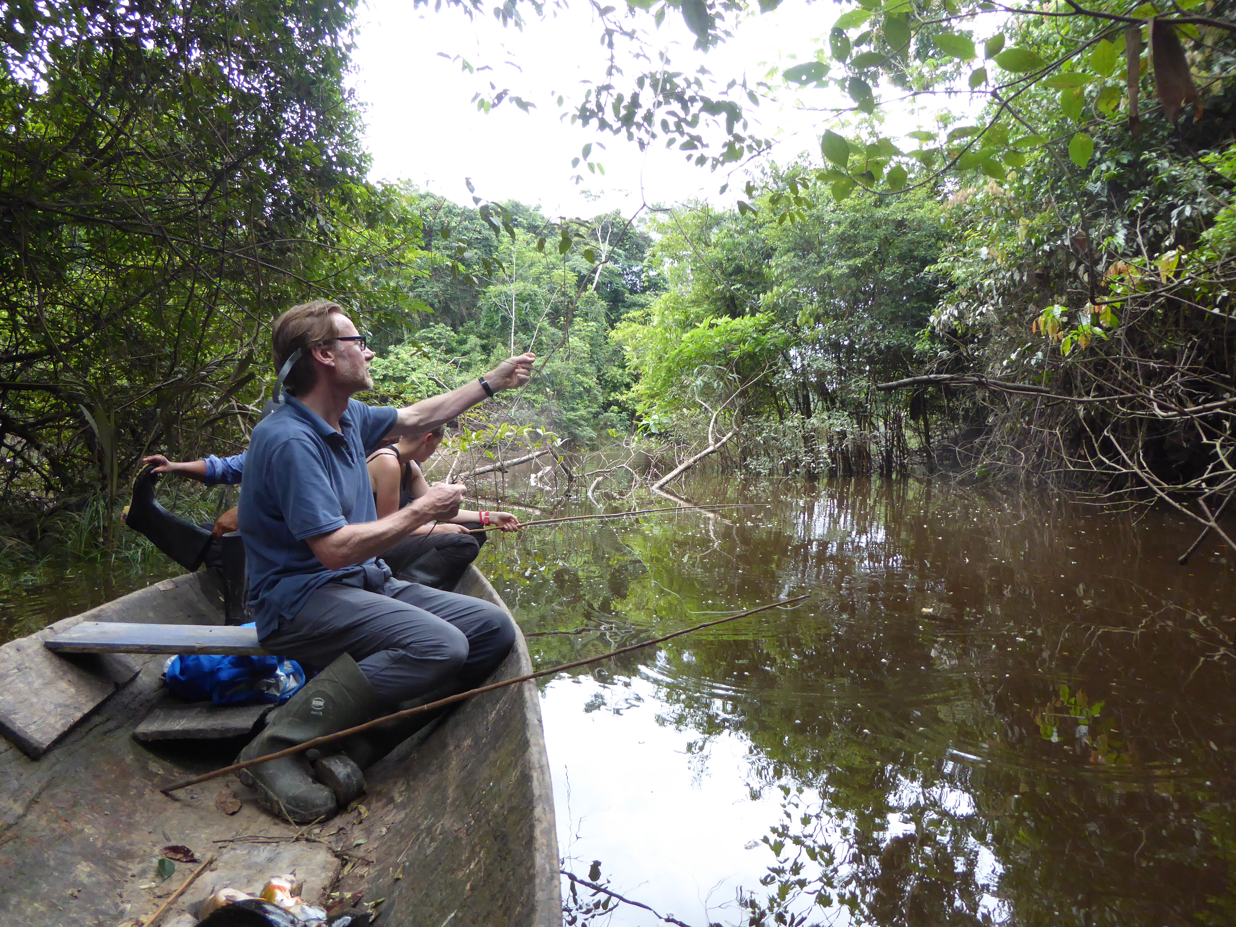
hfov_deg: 69.4
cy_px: 464
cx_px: 618
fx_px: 893
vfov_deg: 54.9
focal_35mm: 25
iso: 400
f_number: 3.3
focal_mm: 4.3
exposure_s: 1/250
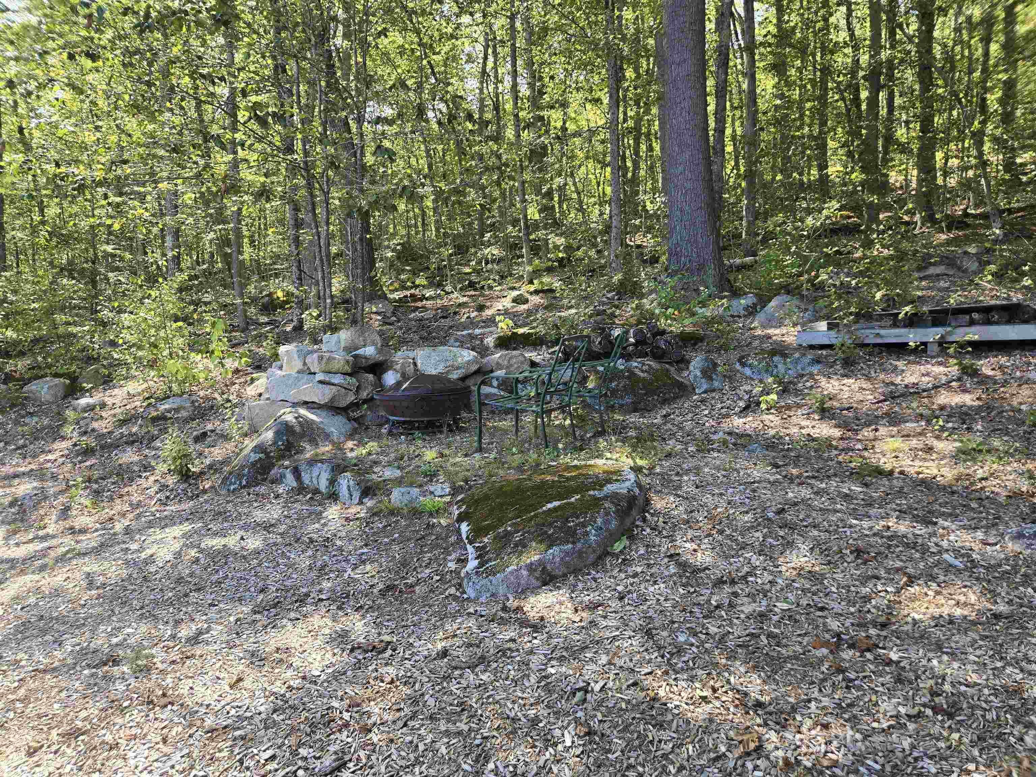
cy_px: 388
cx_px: 518
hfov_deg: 73.9
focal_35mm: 23
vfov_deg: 58.9
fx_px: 688
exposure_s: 1/180
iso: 32
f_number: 1.8
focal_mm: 5.4
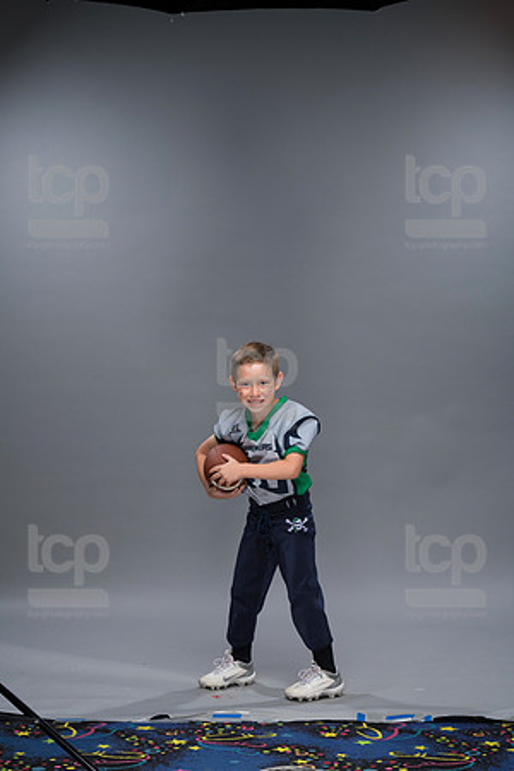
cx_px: 257
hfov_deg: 17.1
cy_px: 386
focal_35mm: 80
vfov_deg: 25.4
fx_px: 1713
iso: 320
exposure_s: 1/250
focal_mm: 80
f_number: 6.3
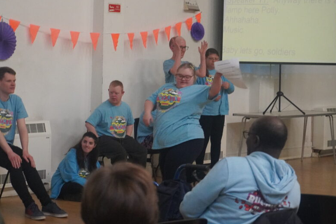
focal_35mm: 99
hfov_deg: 20.6
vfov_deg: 13.8
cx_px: 138
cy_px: 77
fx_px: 924
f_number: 5.6
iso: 6400
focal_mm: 50
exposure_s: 1/125
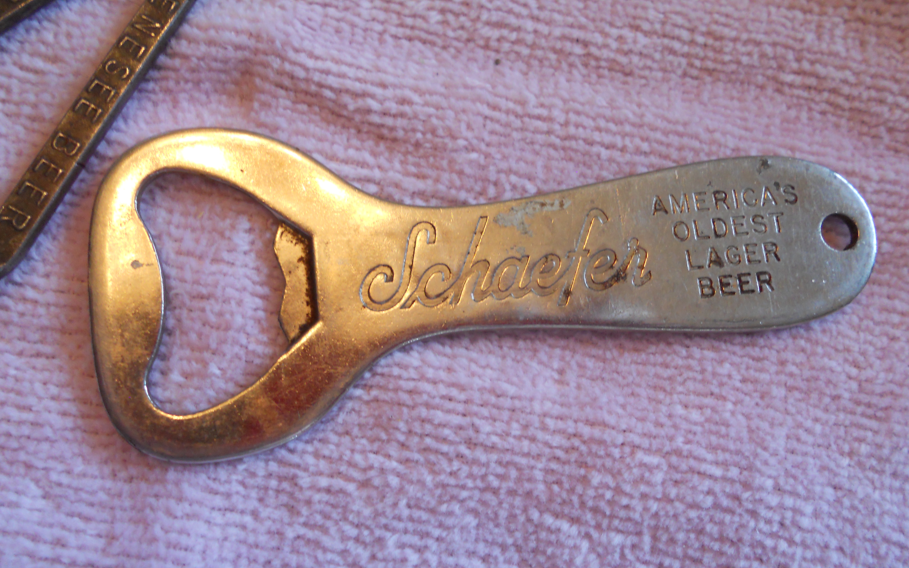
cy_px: 304
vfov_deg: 37.3
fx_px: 842
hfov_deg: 56.7
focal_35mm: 34
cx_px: 455
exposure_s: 1/30
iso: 200
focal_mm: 5.8
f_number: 3.5
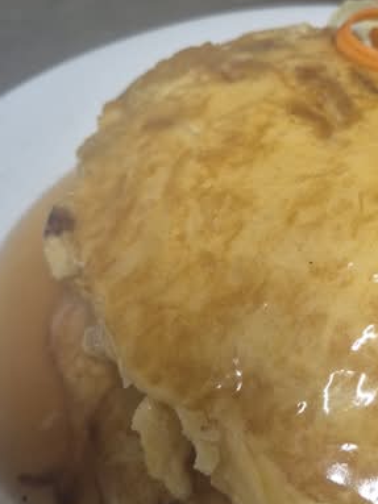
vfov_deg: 43.0
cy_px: 260
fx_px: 641
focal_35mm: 44
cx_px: 341
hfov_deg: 31.3
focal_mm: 5.4
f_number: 1.8
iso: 320
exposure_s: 1/100
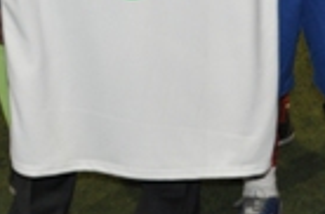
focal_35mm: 146
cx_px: 40
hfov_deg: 14.0
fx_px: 1316
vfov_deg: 8.8
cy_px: -201
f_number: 3.8
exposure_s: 1/60
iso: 800
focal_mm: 21
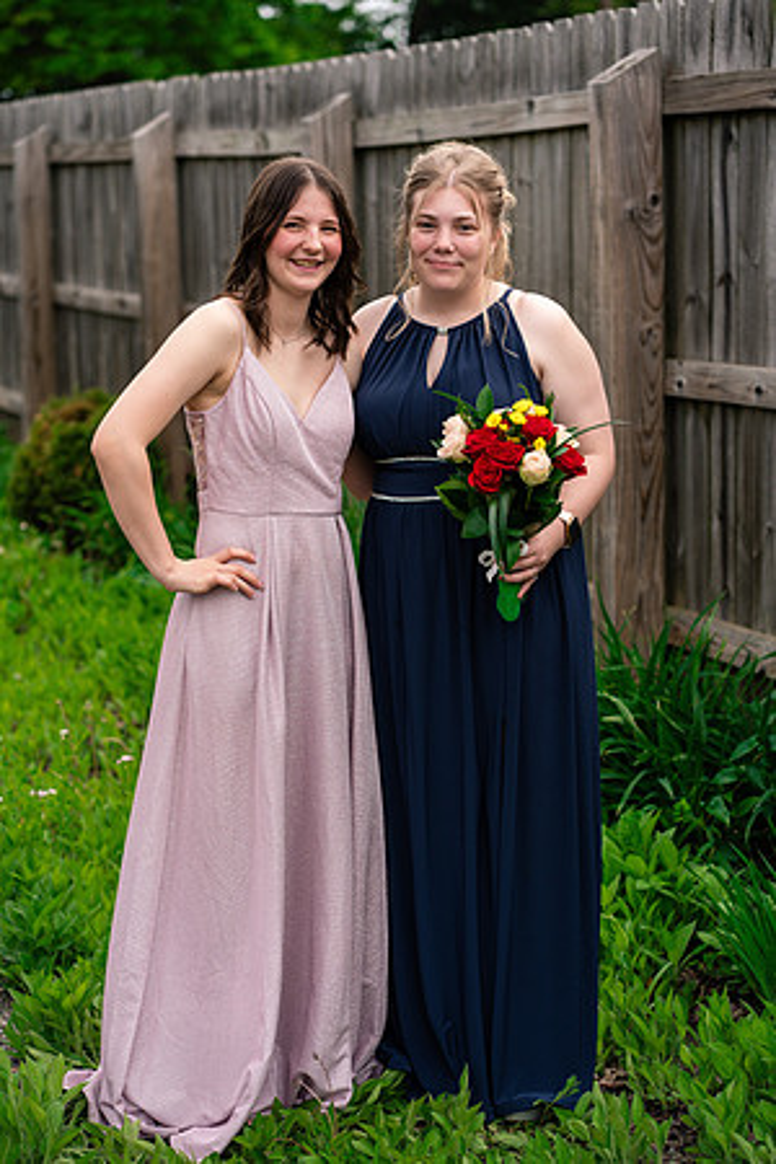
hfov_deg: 16.1
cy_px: 582
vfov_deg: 23.9
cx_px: 388
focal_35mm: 85
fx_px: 2748
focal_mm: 85
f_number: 3.5
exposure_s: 1/800
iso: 400
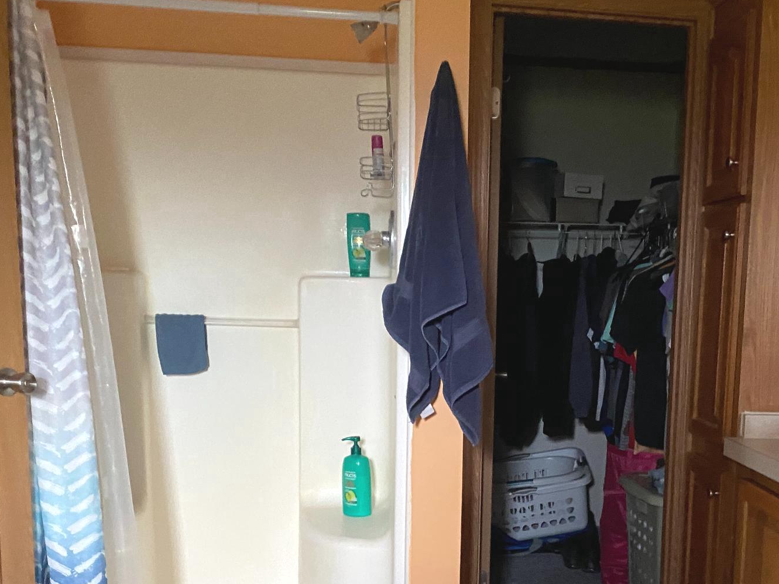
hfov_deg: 46.2
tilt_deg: -8.2
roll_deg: -1.3
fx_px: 900
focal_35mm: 40
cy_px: 427
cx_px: 507
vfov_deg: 35.3
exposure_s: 1/30
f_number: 1.8
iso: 640
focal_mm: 4.25
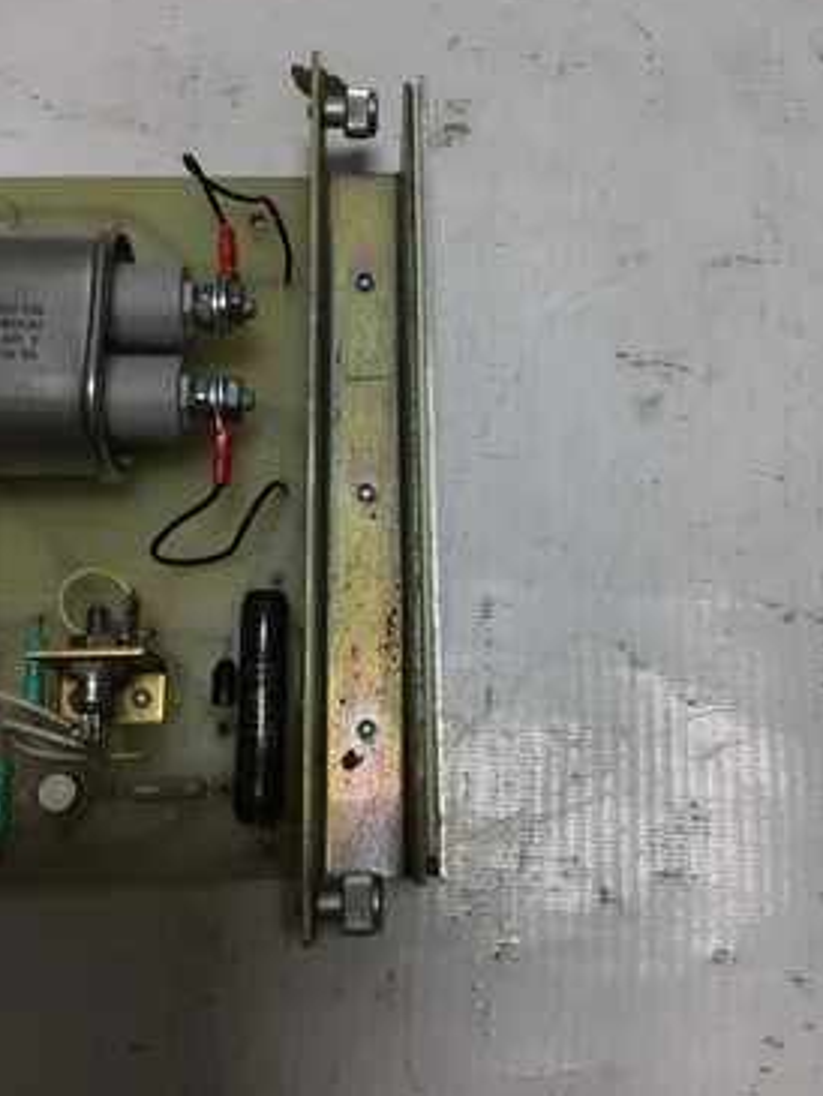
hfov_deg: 41.8
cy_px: 507
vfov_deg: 53.9
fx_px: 1077
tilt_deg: -73.0
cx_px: 393
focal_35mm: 34
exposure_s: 1/295
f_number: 2.4
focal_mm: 3.3
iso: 25
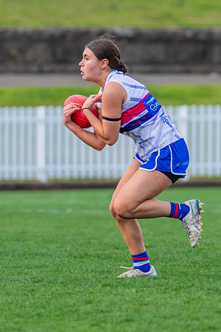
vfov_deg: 2.1
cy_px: 91
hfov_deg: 1.4
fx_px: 9097
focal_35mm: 988
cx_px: 80
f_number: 6.3
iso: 800
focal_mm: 420
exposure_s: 1/1250
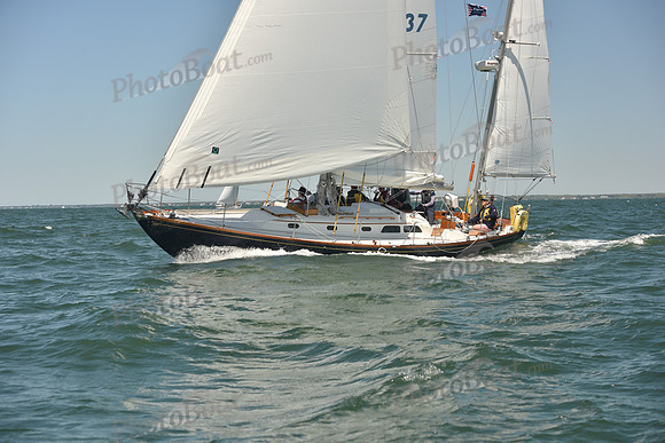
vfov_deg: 19.5
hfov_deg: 28.8
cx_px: 332
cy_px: 222
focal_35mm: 70
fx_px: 1293
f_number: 5.6
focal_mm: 70
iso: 250
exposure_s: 1/800
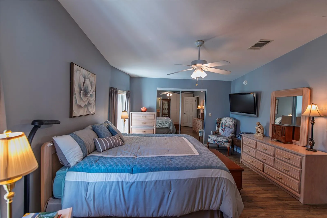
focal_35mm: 15
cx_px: 164
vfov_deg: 77.3
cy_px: 109
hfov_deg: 100.4
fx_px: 136
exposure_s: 1/30
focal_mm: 15
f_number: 2.8
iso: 100
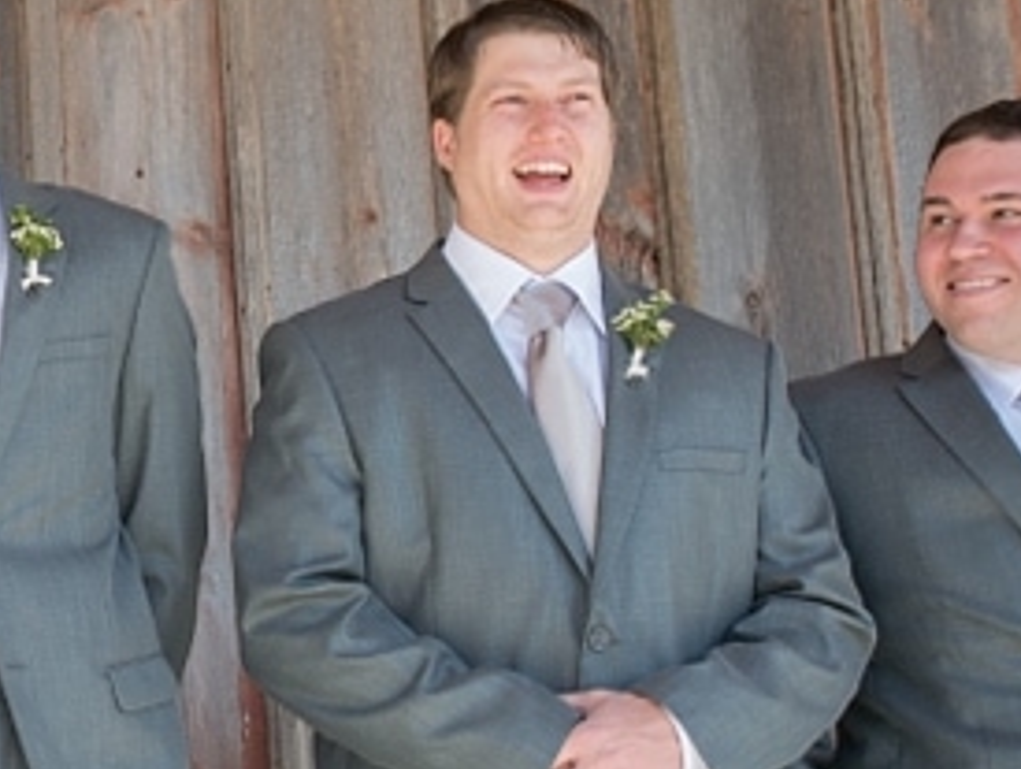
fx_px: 3249
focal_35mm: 110
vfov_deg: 13.5
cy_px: 355
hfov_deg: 16.5
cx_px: -427
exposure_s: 1/800
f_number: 5
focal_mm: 35
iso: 1000
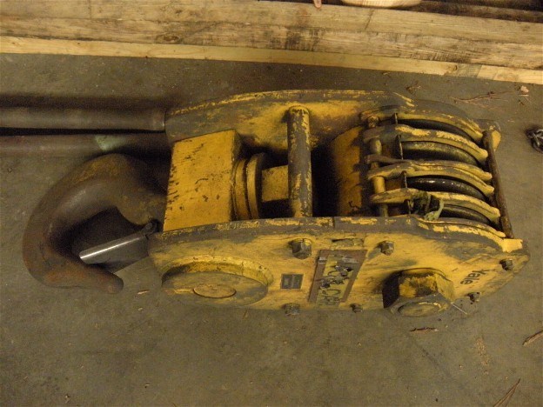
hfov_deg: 52.6
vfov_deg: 40.7
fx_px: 549
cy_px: 204
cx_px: 272
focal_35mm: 35
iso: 400
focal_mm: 5.9
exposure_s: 1/12.2
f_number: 3.8
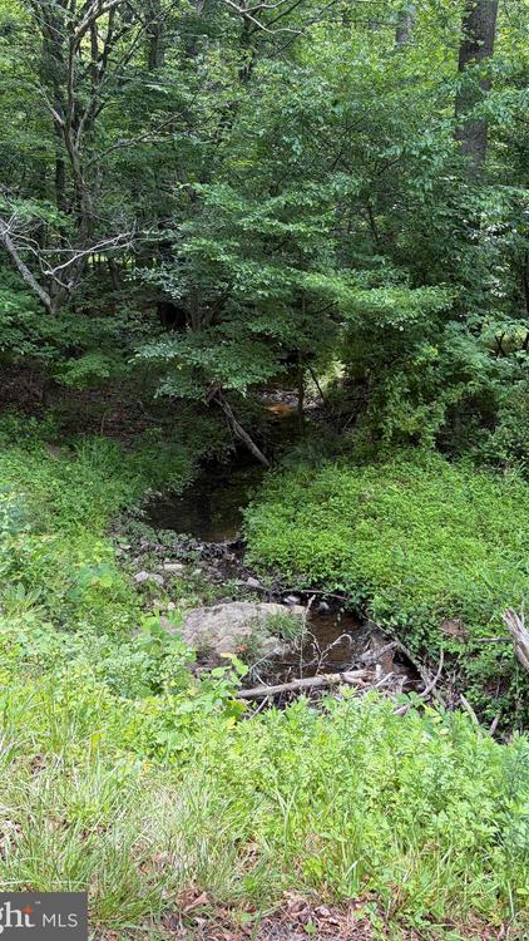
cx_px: 292
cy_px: 462
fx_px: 723
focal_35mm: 29
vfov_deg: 66.1
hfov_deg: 40.1
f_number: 1.6
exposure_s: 1/282
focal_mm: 5.96
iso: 40
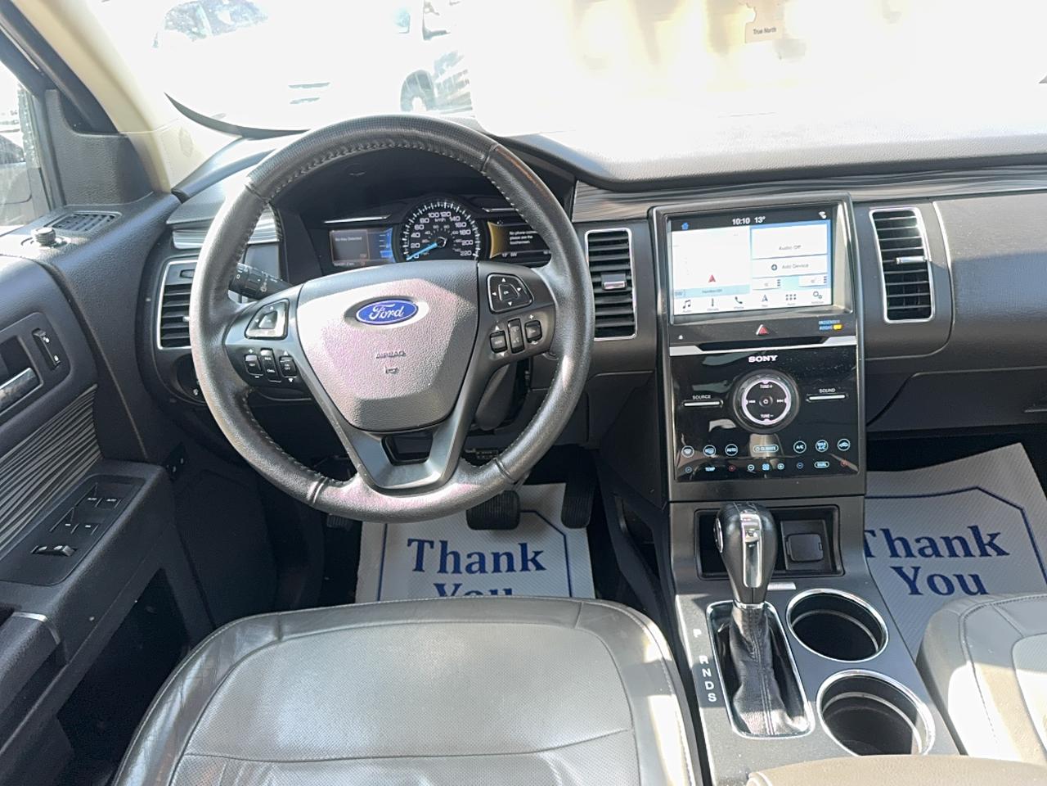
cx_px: 524
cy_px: 393
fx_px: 726
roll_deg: +6.9
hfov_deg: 71.6
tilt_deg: -26.9
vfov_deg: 56.8
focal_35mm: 24
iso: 50
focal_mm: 6.76
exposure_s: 1/109
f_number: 1.78
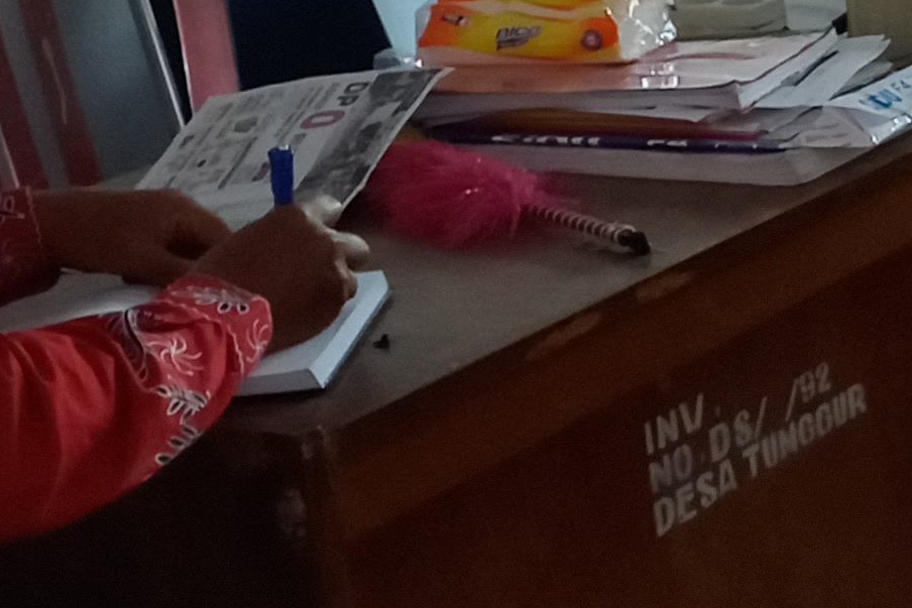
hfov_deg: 15.8
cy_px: 273
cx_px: 1510
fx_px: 2914
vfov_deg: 11.9
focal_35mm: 115
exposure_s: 1/24
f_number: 1.8
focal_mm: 4.65
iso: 400
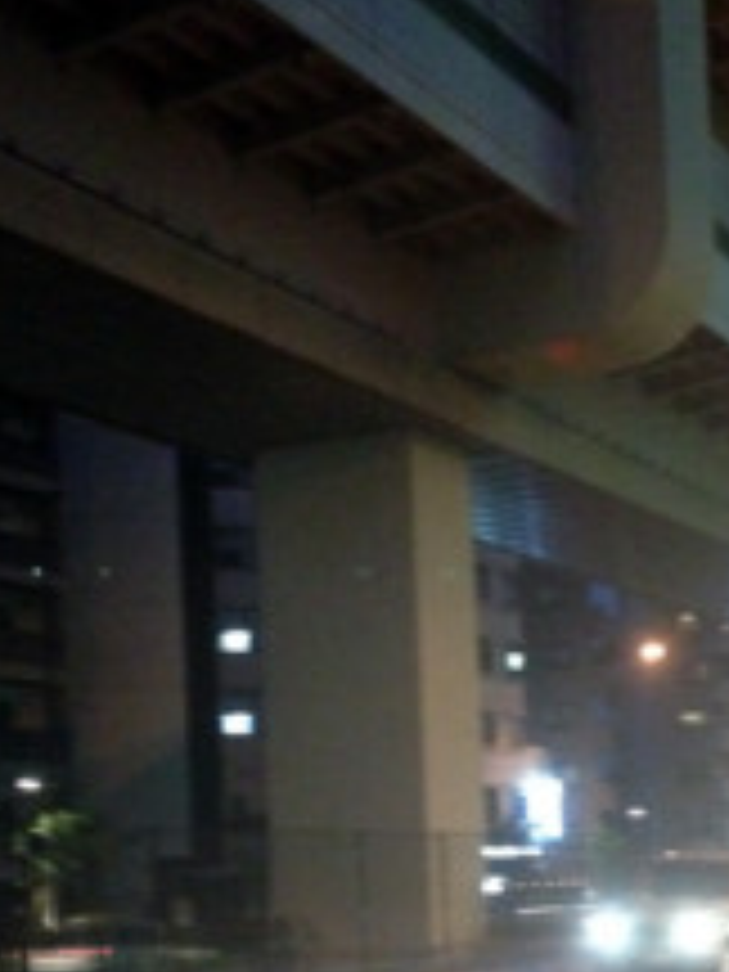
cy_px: 783
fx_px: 2050
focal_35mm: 73
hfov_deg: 20.0
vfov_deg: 26.2
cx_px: 531
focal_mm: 4.28
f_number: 2.4
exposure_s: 1/15
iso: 800
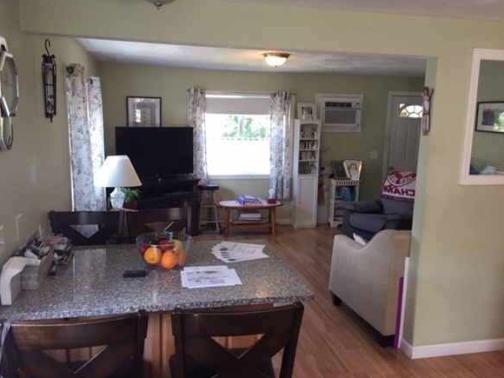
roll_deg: -1.6
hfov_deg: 60.0
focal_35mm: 30
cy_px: 188
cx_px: 245
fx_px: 437
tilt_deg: -9.6
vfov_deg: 46.8
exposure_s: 1/30
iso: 50
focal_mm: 4.15
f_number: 2.2
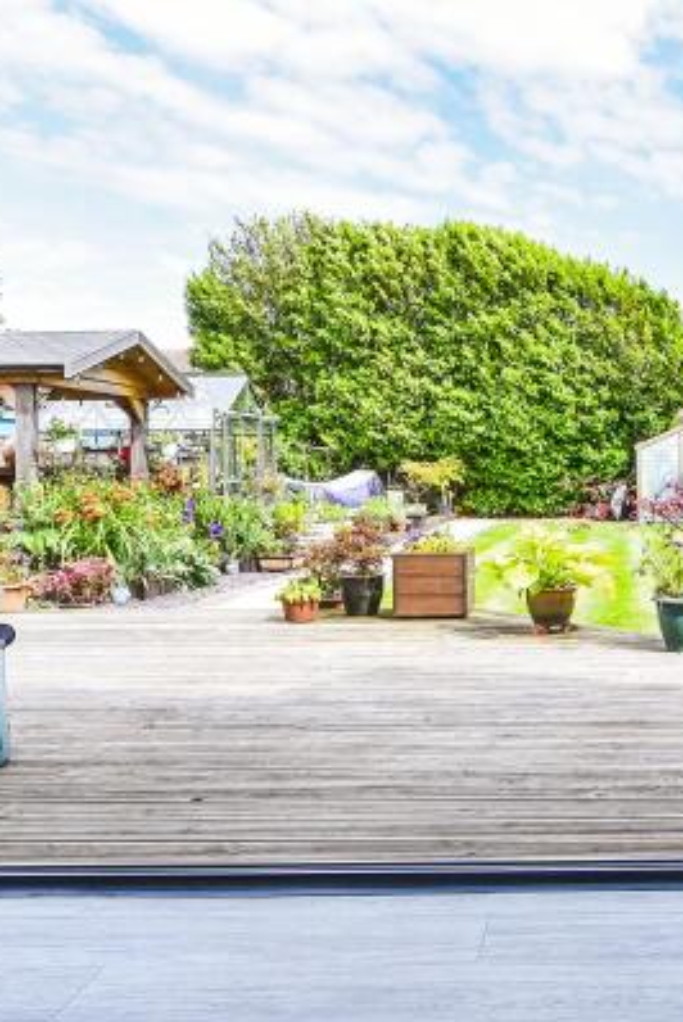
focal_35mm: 36
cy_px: 465
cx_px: 639
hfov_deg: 34.5
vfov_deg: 53.0
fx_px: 1023
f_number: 14
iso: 400
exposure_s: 1/200
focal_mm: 14
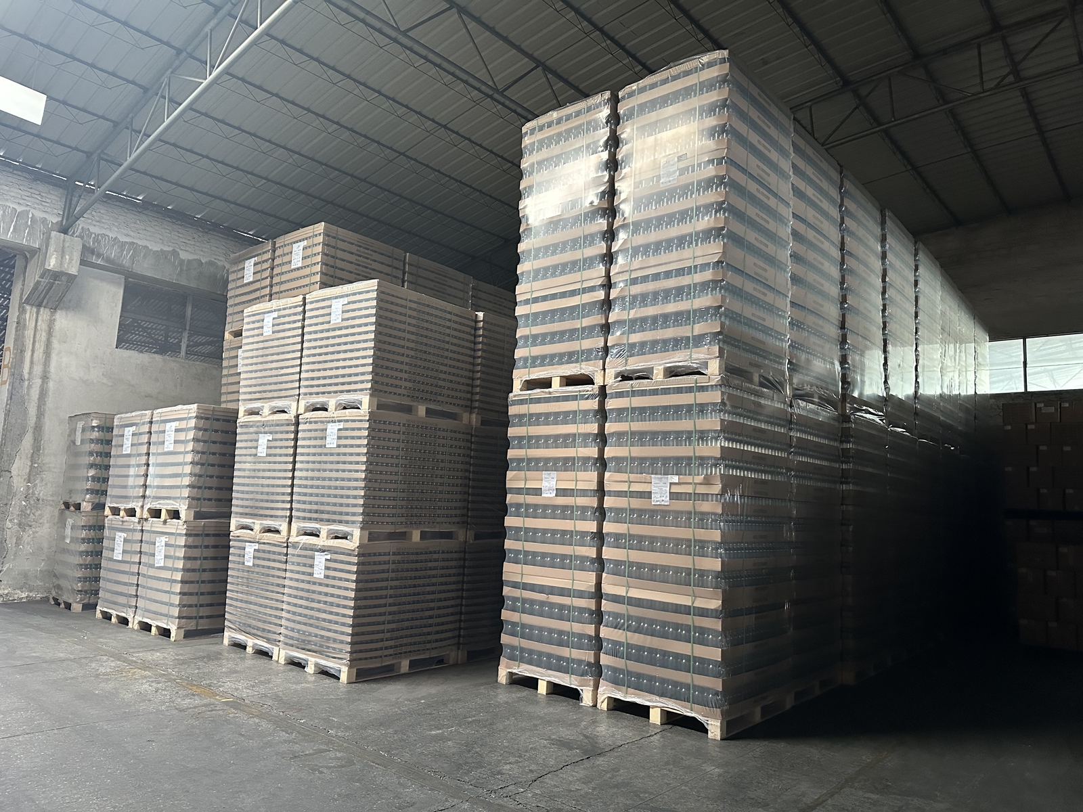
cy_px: 406
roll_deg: -3.1
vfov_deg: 56.8
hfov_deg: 71.6
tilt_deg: +6.3
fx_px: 751
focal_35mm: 24
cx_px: 542
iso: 500
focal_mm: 6.86
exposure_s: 1/60
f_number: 1.78
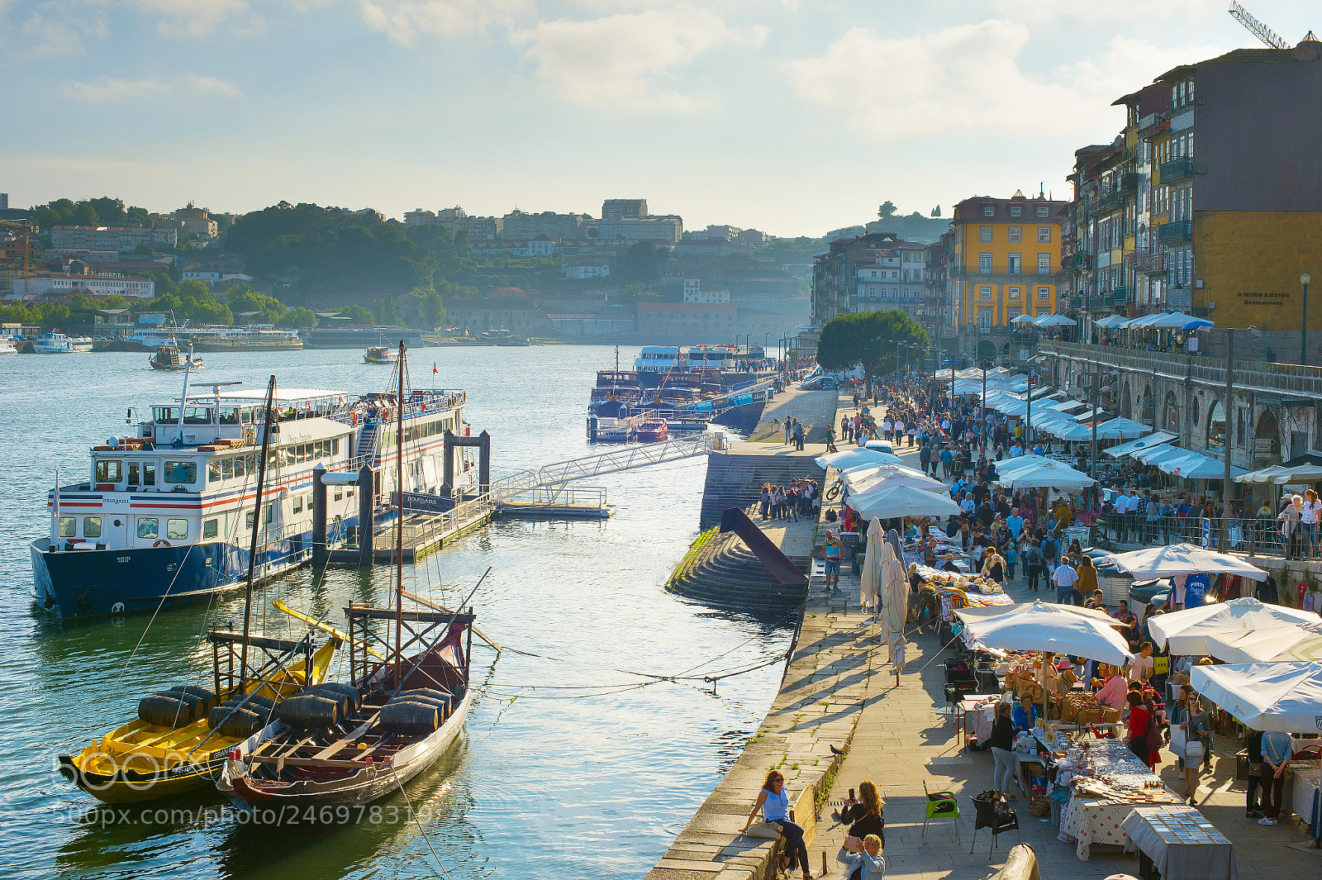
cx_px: 661
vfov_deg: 27.0
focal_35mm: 50
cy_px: 440
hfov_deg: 39.6
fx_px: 1835
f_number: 11
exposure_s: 1/1000
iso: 400
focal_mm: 50
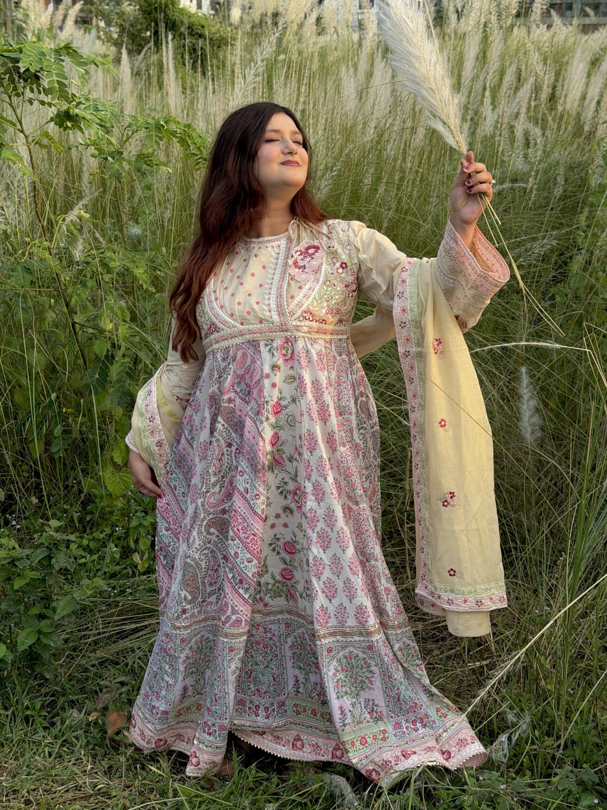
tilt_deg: -17.5
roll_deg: -1.4
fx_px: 1122
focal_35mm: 48
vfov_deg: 39.7
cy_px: 405
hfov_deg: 30.3
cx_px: 304
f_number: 1.78
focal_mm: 6.76
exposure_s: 1/534
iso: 64
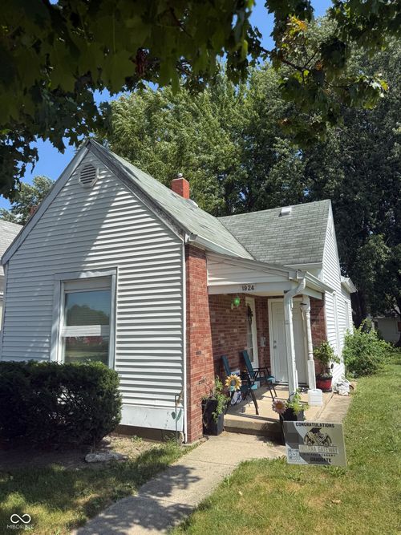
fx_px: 371
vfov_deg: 71.6
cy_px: 268
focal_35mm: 24
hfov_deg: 56.8
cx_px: 200
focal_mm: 6.76
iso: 80
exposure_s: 1/3759
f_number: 1.78
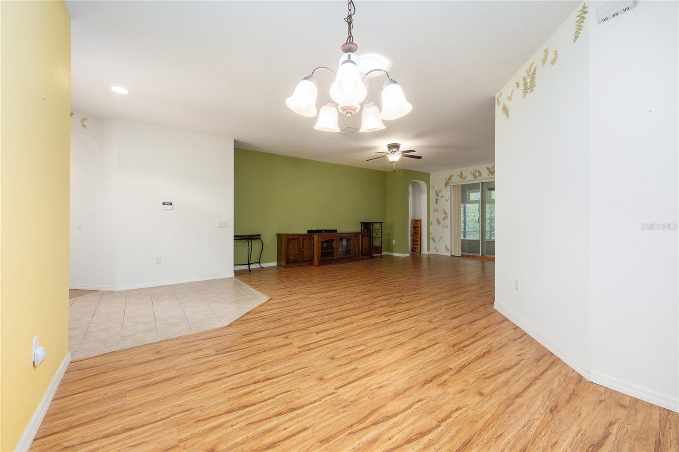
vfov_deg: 81.2
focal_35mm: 14
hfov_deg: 104.3
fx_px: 264
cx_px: 340
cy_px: 226
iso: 400
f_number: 7.1
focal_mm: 14
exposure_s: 1/6
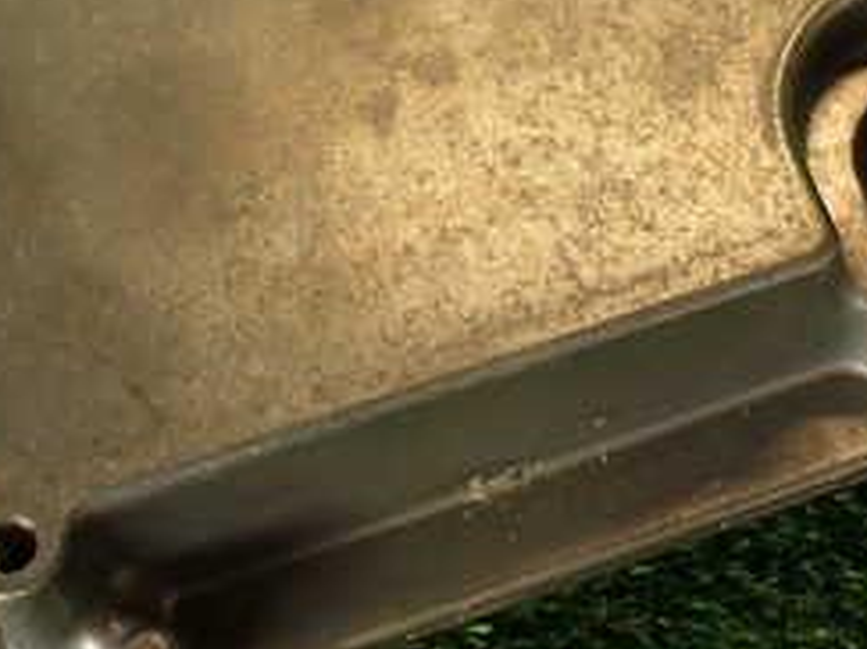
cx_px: 621
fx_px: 1978
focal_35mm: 79
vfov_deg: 18.5
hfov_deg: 24.5
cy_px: 146
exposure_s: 1/80
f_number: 2.4
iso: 100
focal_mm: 5.79
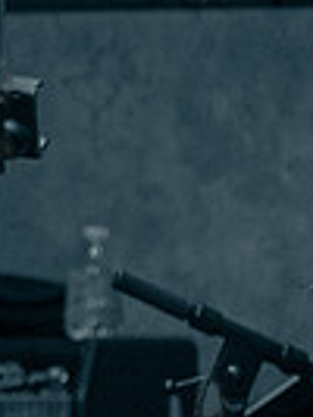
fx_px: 10665
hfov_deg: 1.7
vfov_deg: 2.2
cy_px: -12
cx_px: -561
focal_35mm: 886
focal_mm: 185
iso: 4000
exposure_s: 1/500
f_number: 4.5
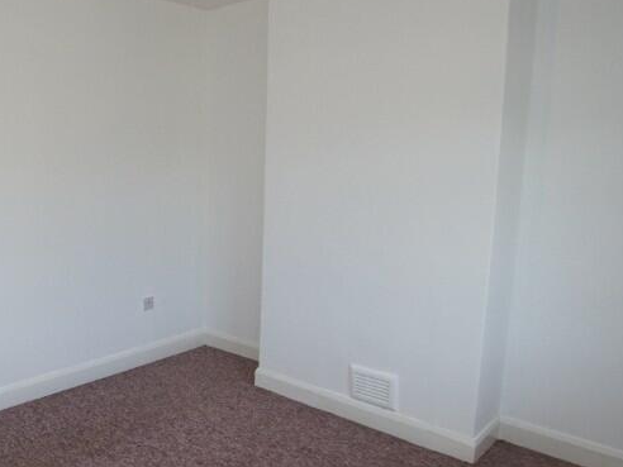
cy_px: 232
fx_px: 540
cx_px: 135
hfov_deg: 56.2
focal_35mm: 30
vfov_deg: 46.8
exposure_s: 1/160
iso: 400
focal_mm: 10
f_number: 4
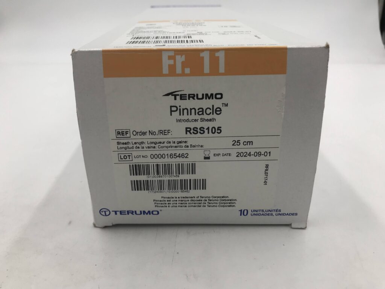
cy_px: 144
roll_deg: +1.6
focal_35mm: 28
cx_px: 192
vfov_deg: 49.7
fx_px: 311
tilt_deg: -23.5
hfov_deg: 63.4
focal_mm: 3.99
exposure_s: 1/147
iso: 20
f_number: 1.8
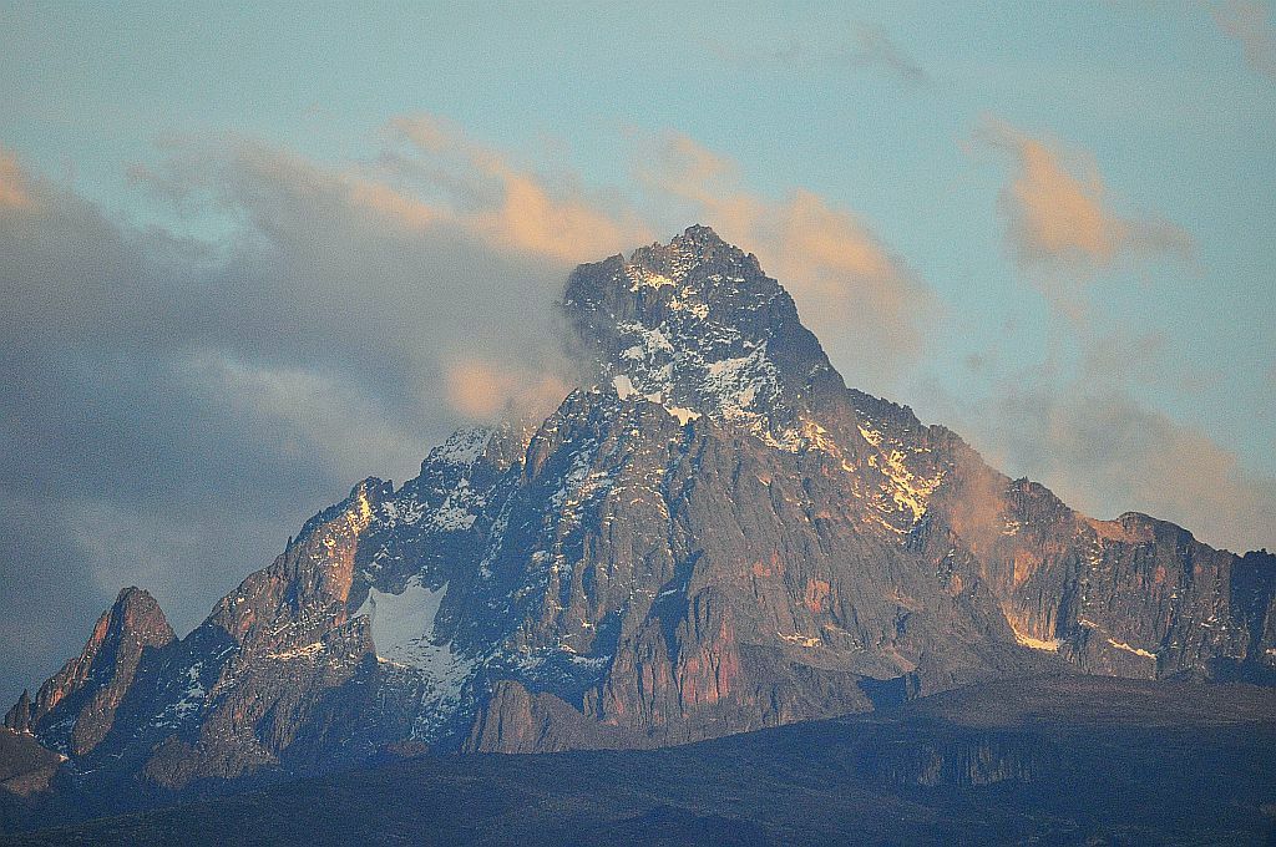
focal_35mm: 750
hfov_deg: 2.8
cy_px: 424
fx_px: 26549
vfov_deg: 1.8
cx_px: 638
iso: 800
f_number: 9
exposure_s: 1/200
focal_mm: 500
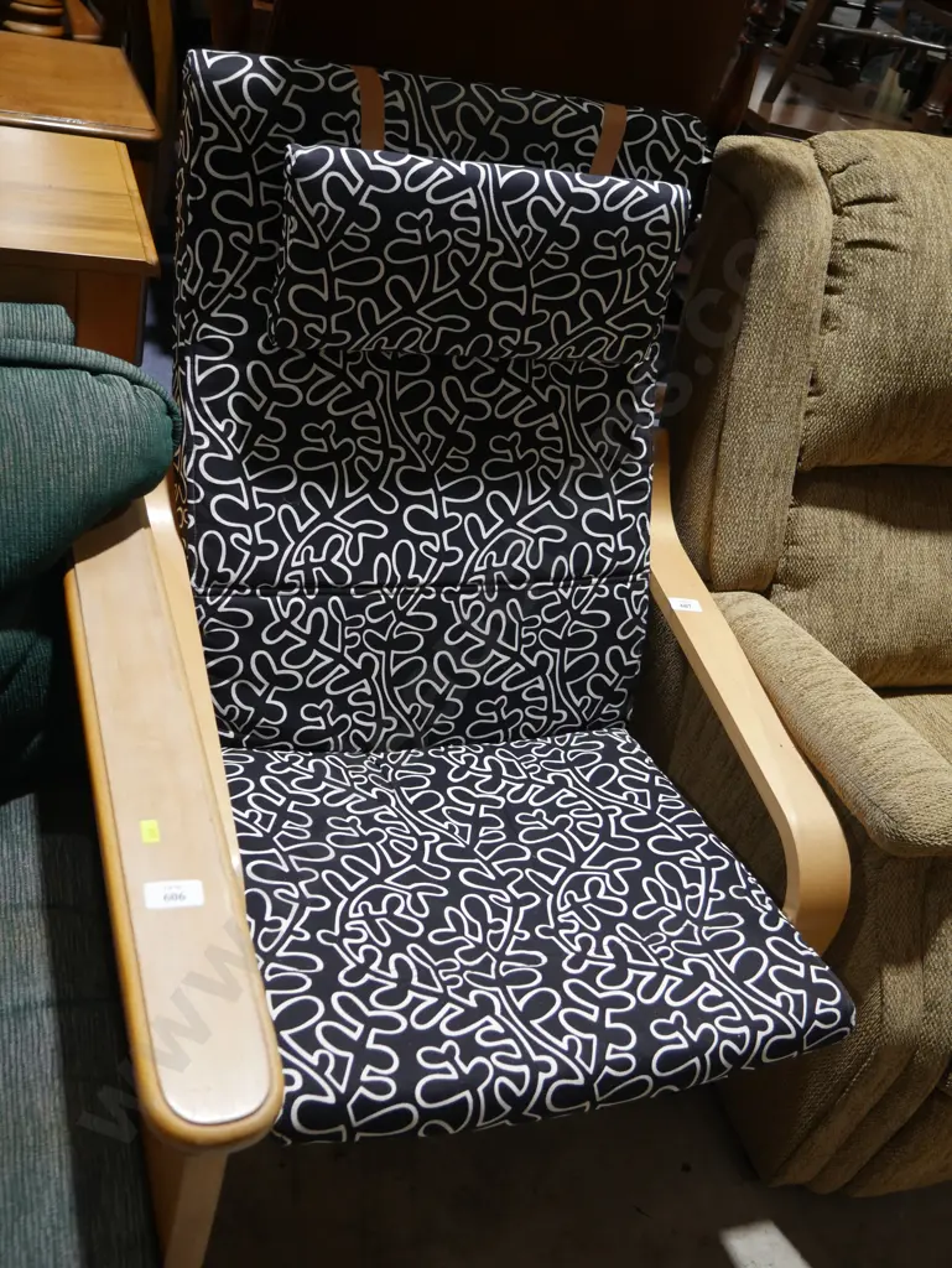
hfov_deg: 44.2
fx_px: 1172
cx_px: 476
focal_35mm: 32
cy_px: 634
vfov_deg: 56.8
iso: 320
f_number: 3.6
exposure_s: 1/60
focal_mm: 16
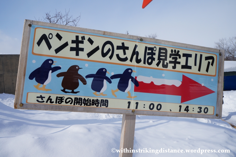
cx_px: 118
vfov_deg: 47.8
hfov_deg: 67.4
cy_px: 78
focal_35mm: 27
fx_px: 177
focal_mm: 18
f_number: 13
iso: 200
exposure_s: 1/500
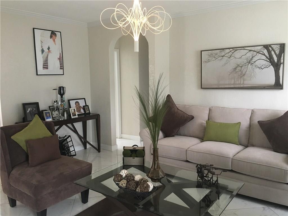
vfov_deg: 48.2
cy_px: 108
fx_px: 241
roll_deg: +1.0
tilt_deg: -6.0
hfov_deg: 61.7
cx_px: 144
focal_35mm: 29
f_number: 2.2
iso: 200
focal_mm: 4.15
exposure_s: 1/33
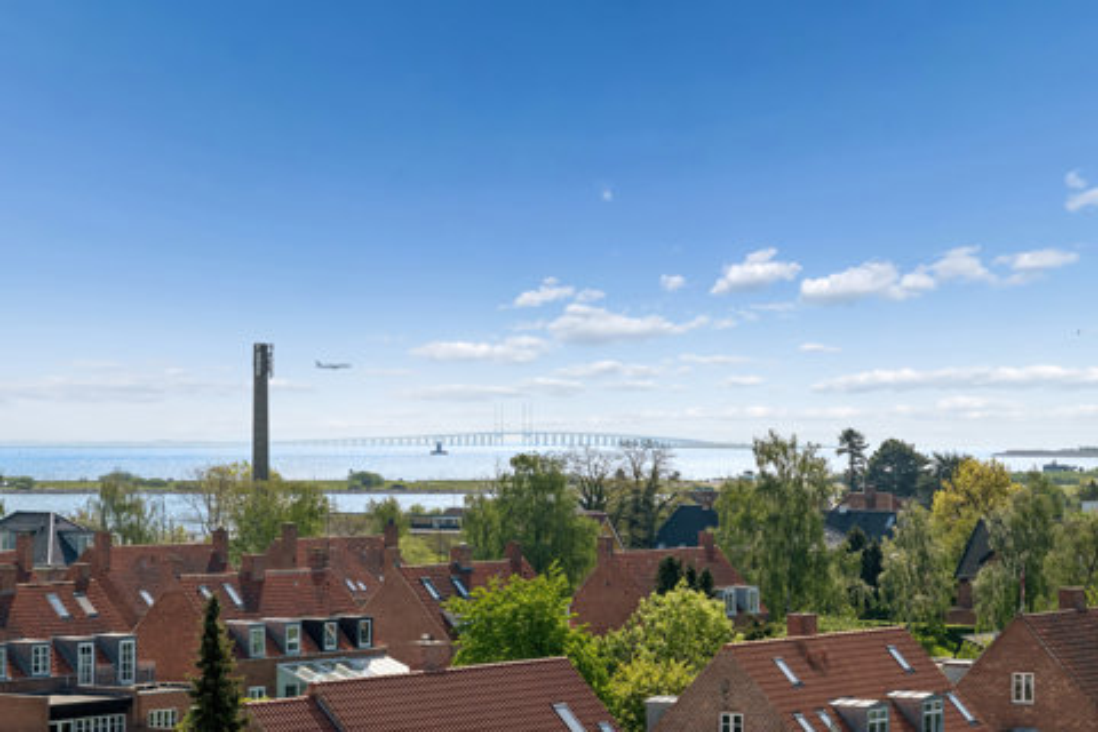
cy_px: 366
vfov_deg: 13.0
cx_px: 549
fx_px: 3202
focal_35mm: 105
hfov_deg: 19.5
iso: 160
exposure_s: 1/500
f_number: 11
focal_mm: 70
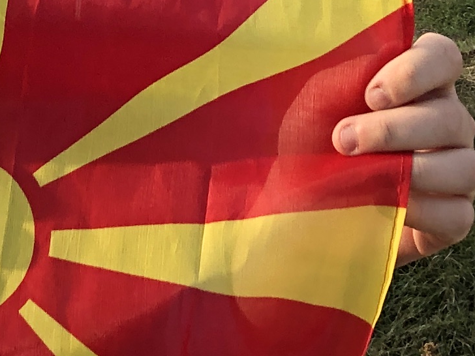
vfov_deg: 8.9
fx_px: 2127
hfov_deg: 12.6
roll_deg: -2.9
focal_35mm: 155
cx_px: 50
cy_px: -428
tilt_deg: -7.7
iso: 20
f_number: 1.8
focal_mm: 4
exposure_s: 1/738
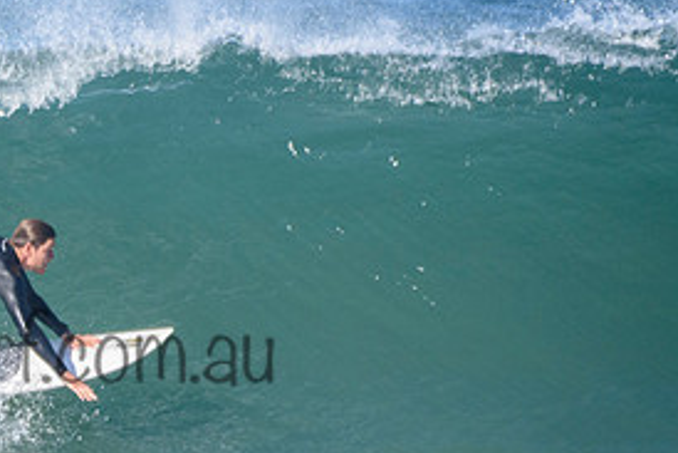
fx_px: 29922
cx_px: 12
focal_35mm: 1588
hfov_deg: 1.3
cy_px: 326
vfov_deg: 0.9
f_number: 5.6
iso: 900
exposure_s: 1/4000
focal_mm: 500
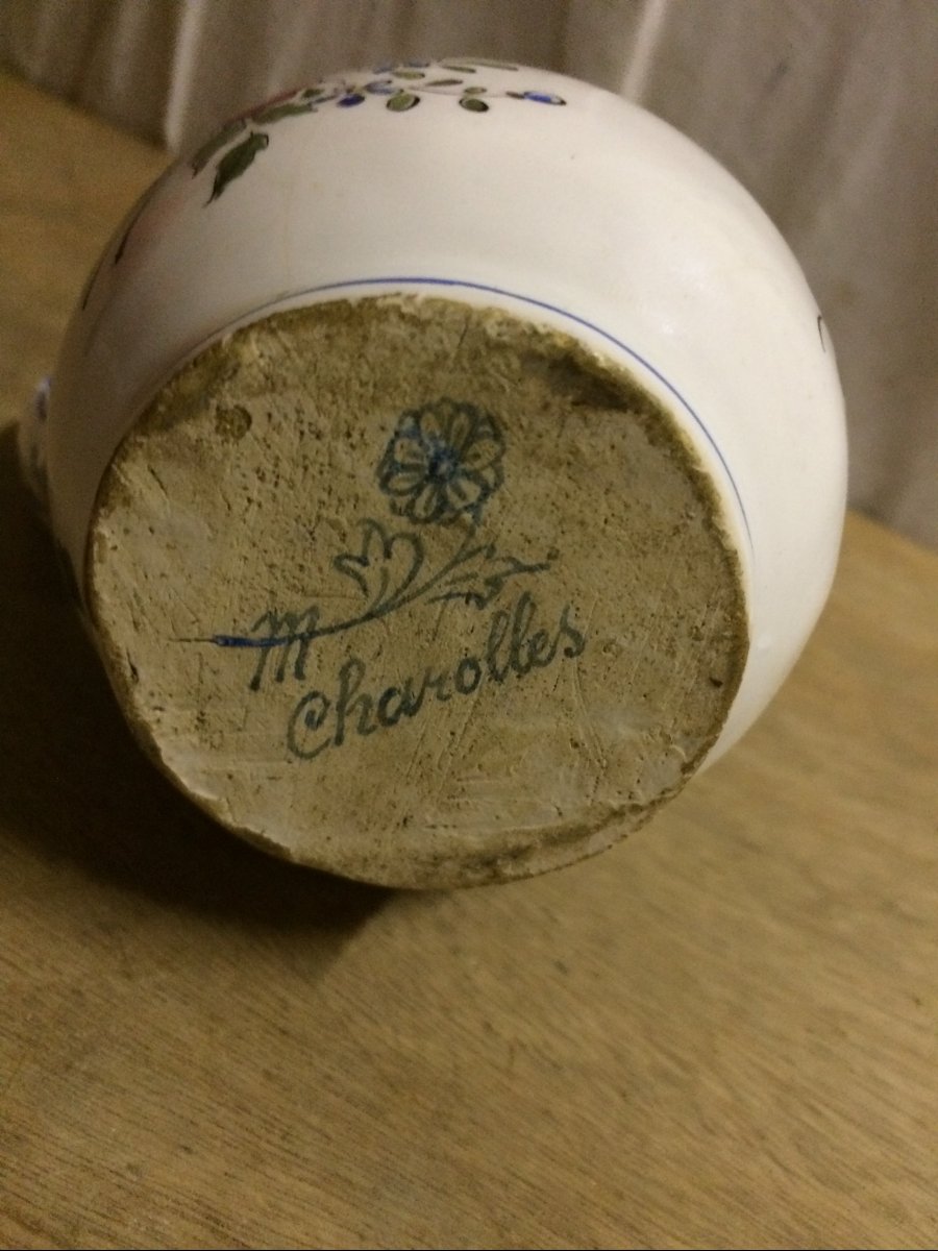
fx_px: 1048
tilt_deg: -36.5
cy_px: 626
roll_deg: -22.3
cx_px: 469
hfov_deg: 48.2
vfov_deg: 61.7
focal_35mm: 29
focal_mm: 4.15
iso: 320
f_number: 2.2
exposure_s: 1/25
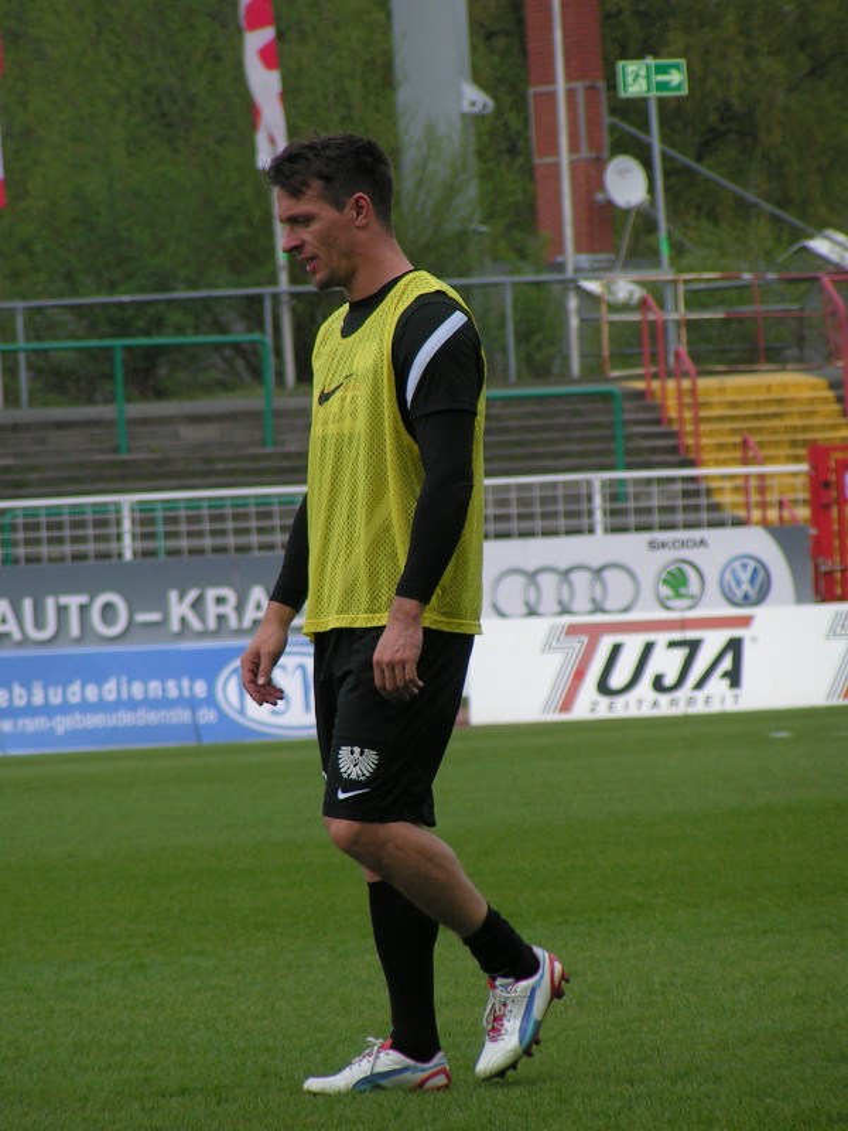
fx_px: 9244
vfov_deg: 7.0
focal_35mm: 283
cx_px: 424
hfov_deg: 5.3
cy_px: 566
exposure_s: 1/640
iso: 50
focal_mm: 43.3
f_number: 3.5
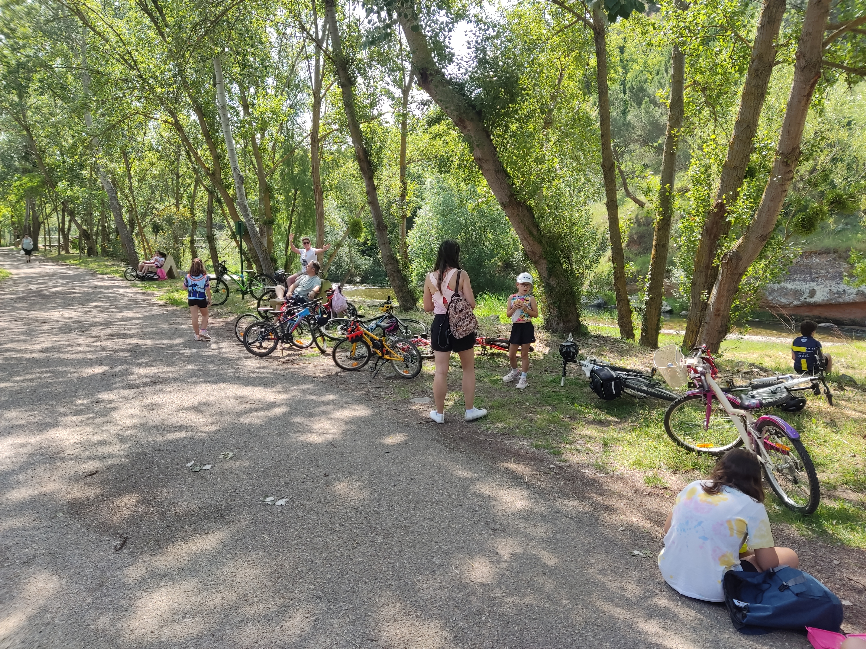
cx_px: 433
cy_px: 324
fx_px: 625
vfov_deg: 54.9
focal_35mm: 25
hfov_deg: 69.4
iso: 50
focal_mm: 4.71
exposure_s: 1/361
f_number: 1.79
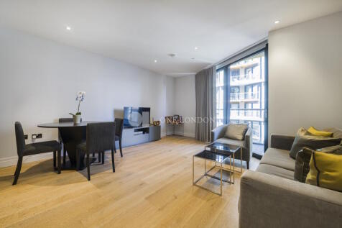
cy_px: 114
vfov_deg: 81.2
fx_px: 133
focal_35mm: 14
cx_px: 171
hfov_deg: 104.3
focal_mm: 14
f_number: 8
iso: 400
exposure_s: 1/6
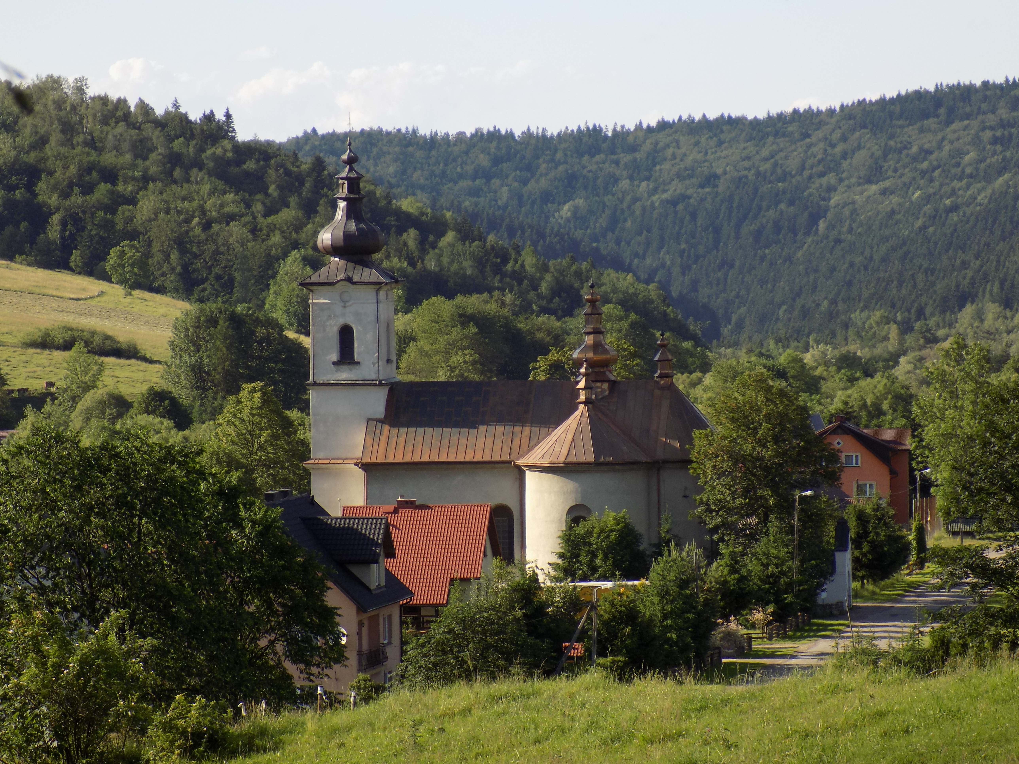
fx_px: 4945
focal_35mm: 168
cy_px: 382
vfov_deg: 8.8
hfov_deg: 11.8
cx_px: 510
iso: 80
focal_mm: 29.9
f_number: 5.3
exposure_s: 1/250
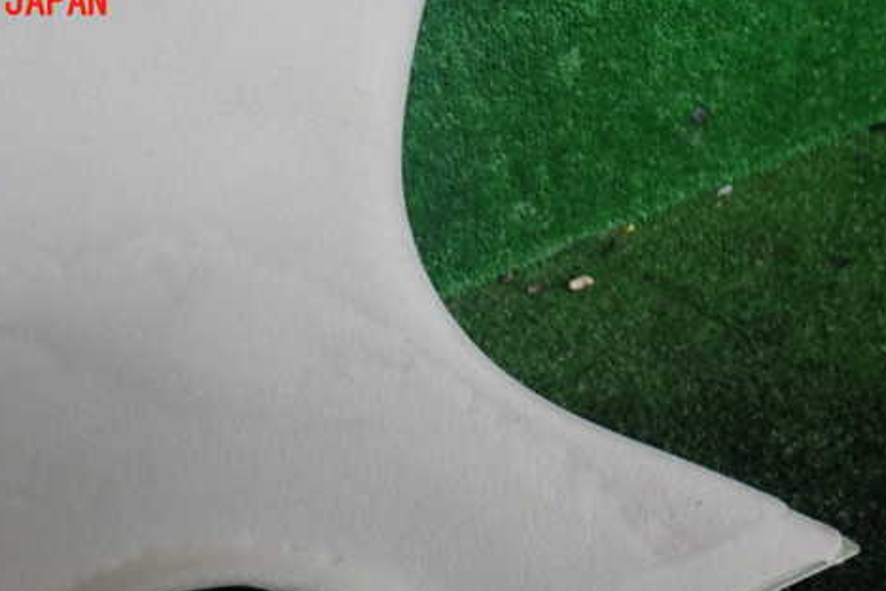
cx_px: 331
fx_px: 984
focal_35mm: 40
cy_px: 405
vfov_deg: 33.0
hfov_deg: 48.0
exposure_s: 1/160
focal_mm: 5.4
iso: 100
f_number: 2.3
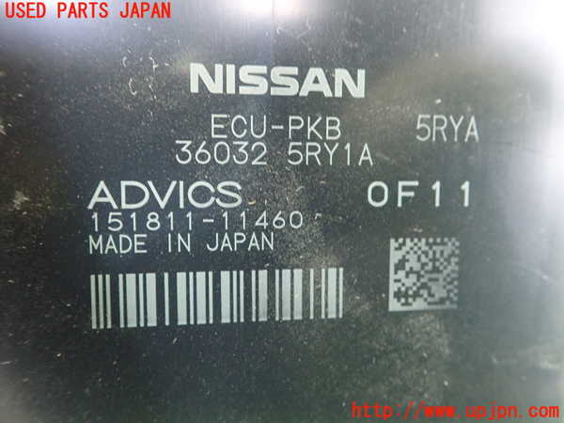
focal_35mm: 30
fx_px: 489
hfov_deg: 60.0
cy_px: 212
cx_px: 282
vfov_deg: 46.8
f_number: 2.3
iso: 800
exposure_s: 1/30
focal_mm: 5.5
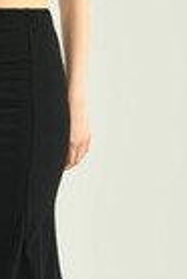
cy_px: 143
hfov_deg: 5.1
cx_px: -14
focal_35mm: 272
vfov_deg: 7.6
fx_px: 2114
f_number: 5.6
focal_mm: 70
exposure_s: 1/160
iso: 125
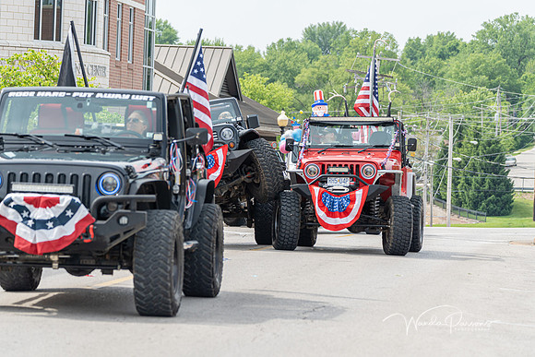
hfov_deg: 11.6
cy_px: 178
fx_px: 2631
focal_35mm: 177
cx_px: 268
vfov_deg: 7.8
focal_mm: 177
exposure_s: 1/1250
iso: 400
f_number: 6.3
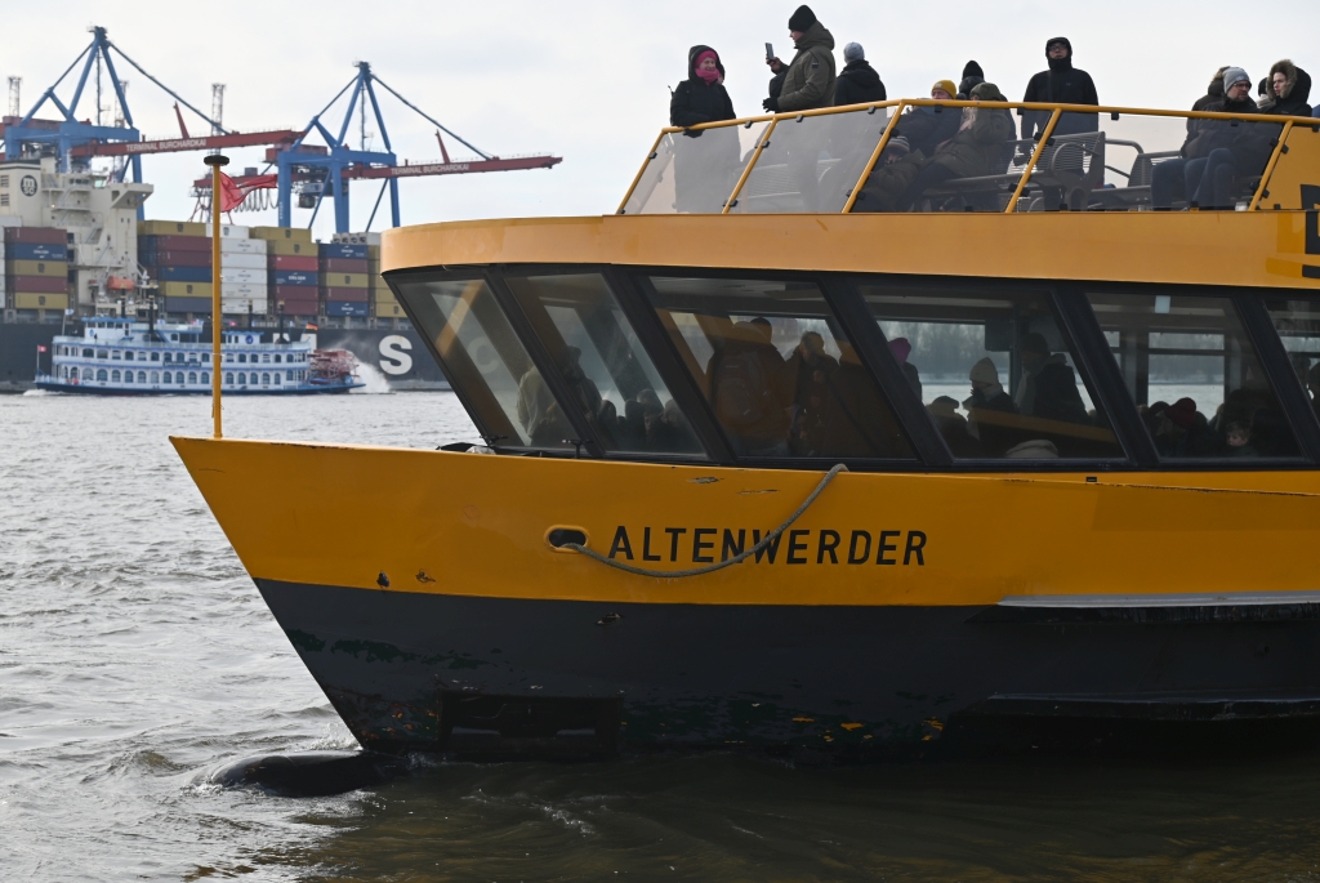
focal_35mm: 70
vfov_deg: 19.5
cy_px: 442
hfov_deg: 28.8
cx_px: 660
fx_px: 2569
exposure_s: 1/250
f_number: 5.6
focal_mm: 70
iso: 100
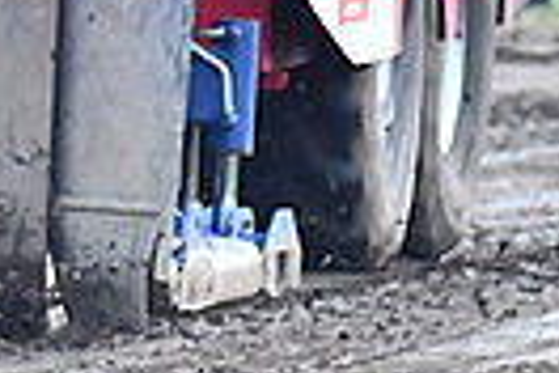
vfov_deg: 0.8
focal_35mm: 1769
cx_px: -898
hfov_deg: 1.2
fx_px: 27467
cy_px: -324
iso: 1250
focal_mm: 195
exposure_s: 1/160
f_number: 5.6
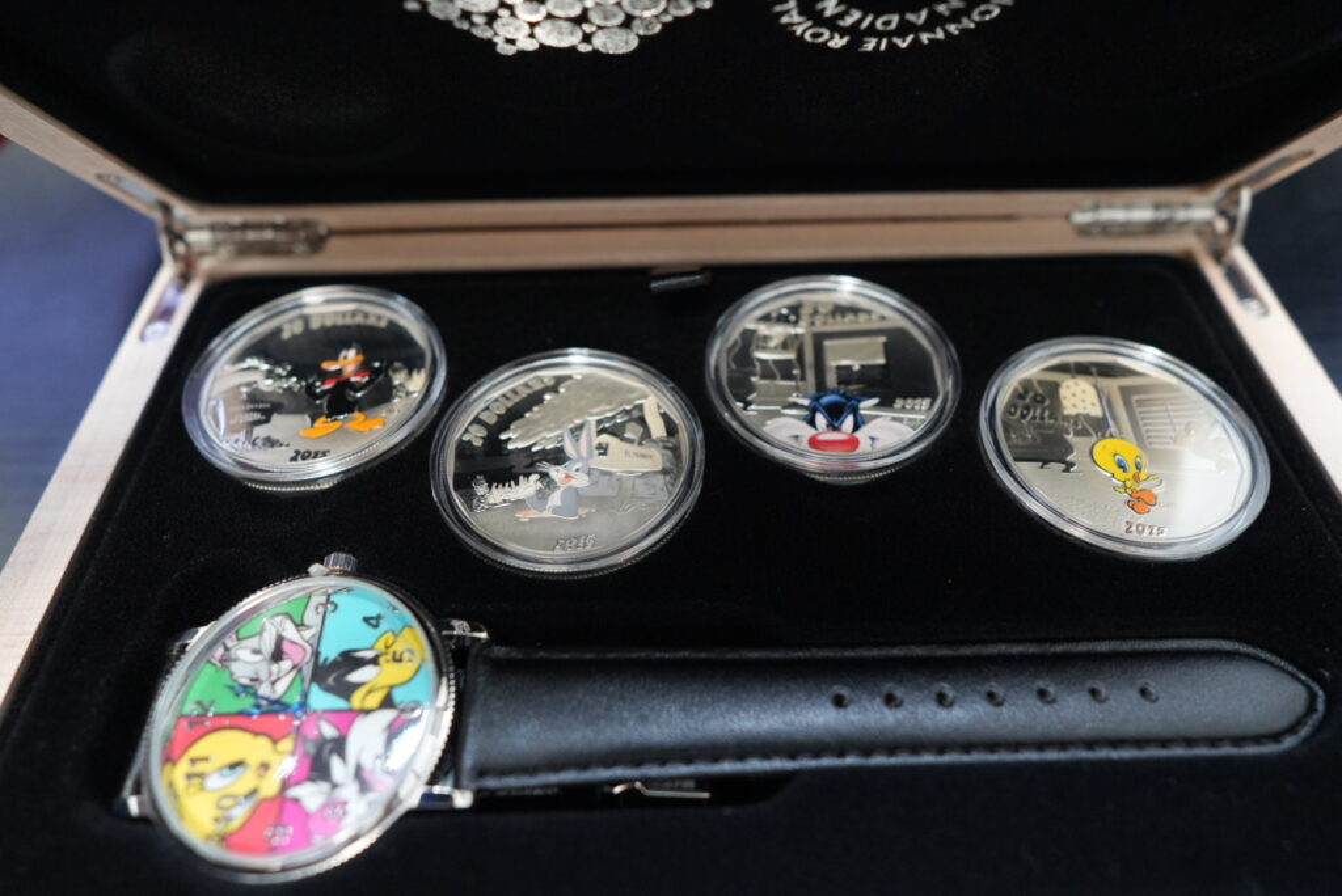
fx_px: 839
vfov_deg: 56.2
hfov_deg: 77.3
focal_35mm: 22
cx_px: 671
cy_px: 448
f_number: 2.5
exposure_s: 1/60
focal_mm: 15
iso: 1600
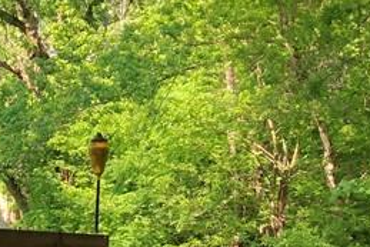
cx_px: -137
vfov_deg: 11.5
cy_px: 364
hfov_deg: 16.6
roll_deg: +0.3
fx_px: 1183
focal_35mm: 115
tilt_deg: -4.0
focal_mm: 3.99
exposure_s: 1/120
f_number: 1.8
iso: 20
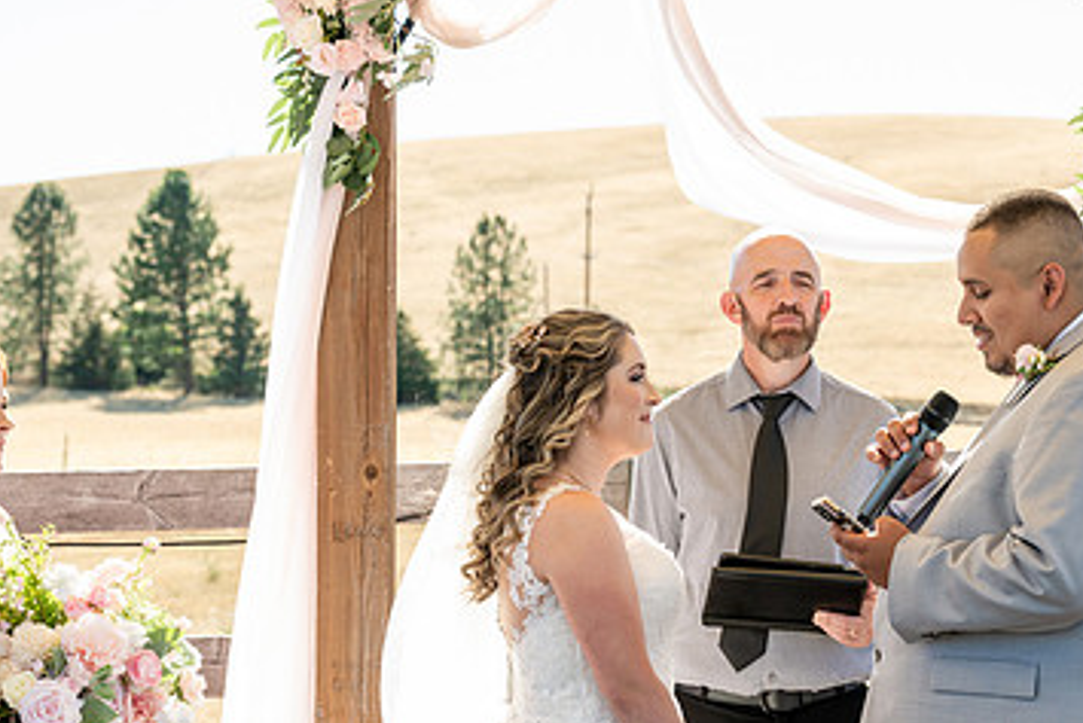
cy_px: 429
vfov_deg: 13.3
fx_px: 3100
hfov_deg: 19.7
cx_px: 778
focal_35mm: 103
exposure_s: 1/400
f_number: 5
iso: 250
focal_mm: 63
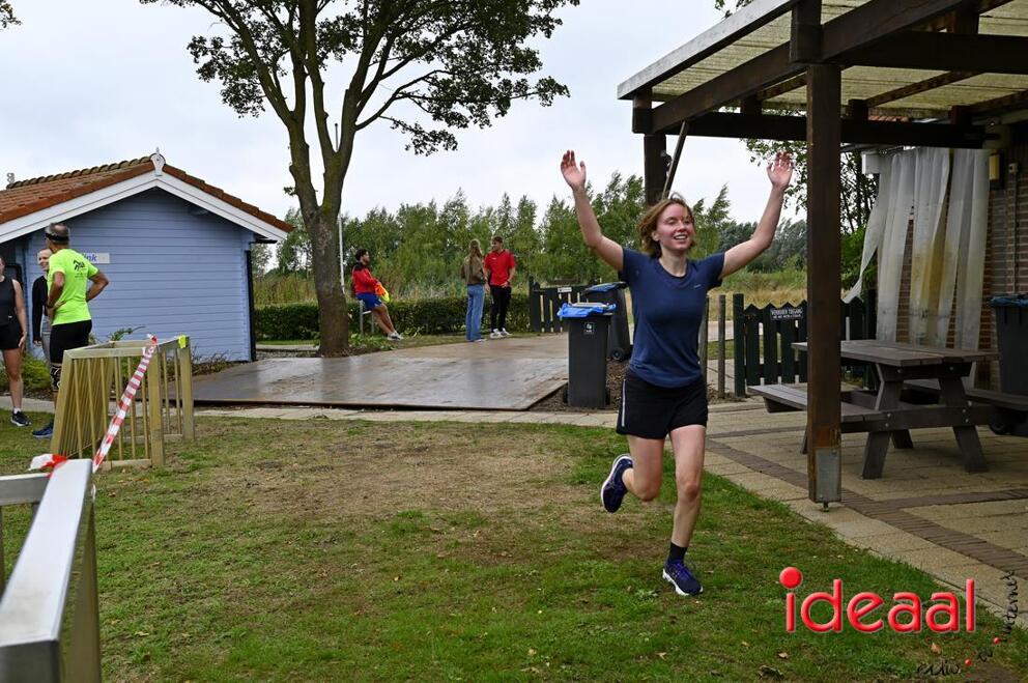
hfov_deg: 50.7
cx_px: 514
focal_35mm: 38
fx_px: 1084
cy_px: 342
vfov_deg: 35.0
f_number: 7.1
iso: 400
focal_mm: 38
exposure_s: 1/320
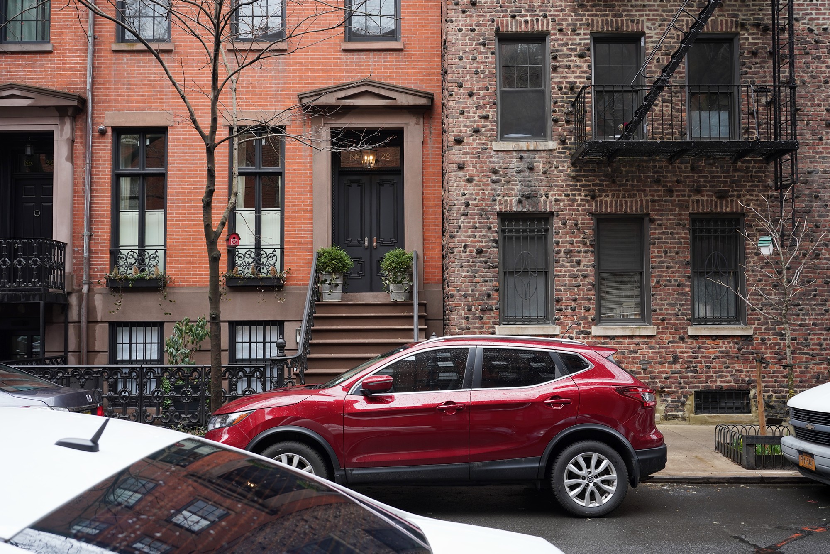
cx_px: 415
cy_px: 277
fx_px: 761
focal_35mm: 33
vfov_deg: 40.0
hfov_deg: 57.2
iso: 400
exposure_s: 1/100
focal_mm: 33
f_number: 5.6
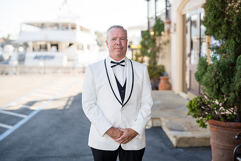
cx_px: 120
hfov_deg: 39.6
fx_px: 335
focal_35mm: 50
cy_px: 80
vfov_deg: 27.0
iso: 100
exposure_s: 1/1000
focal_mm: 50
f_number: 1.8
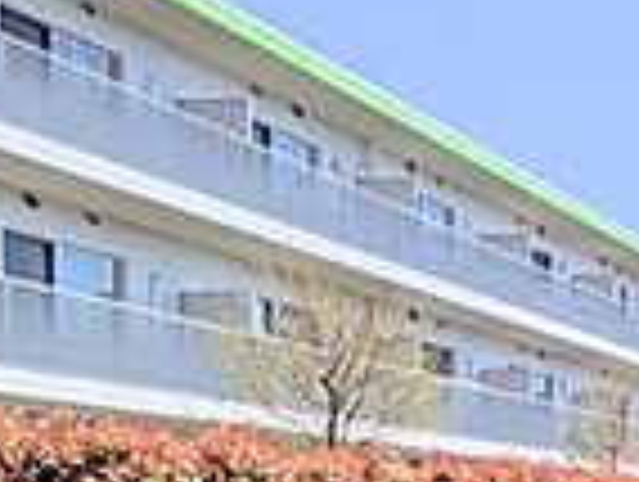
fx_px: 1091
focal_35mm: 59
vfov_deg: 23.1
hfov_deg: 20.3
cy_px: 554
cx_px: 1210
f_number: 2.2
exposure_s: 1/1923
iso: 50
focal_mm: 1.83
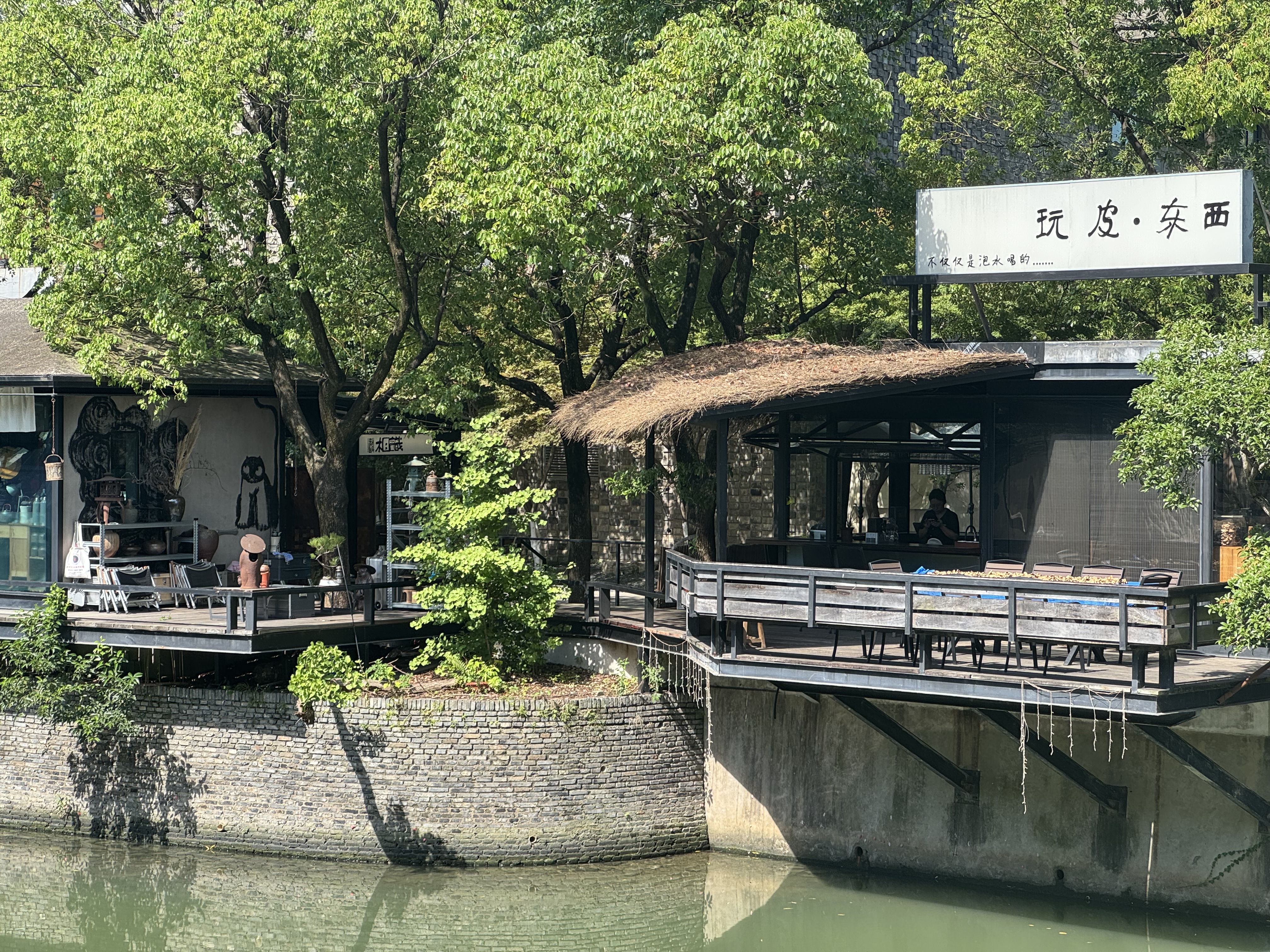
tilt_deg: -0.8
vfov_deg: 19.1
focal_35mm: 77
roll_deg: +0.1
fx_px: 2825
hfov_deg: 25.3
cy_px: 476
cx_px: 635
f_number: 2.8
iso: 25
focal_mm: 9
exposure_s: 1/252
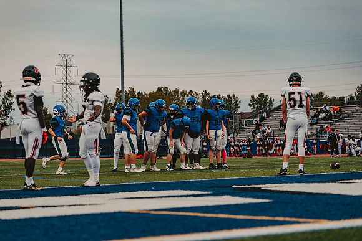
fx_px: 1167
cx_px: 181
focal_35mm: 116
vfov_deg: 11.8
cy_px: 120
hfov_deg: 17.6
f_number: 3.2
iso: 800
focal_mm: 116
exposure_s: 1/1000
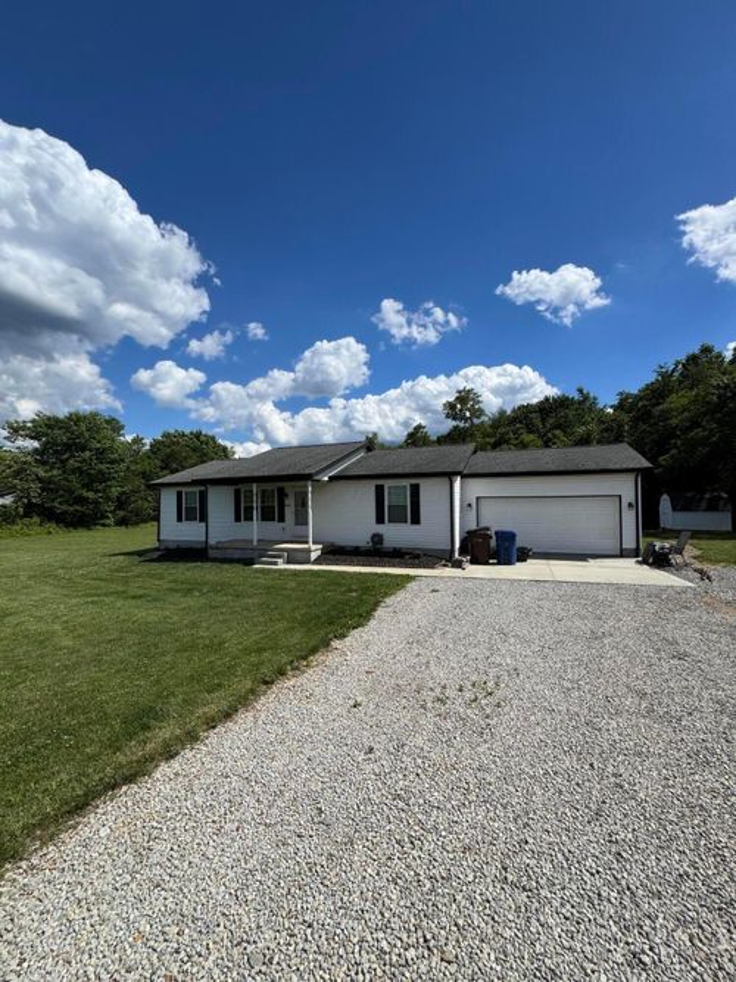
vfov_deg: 102.1
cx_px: 368
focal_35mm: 14
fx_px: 397
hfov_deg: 85.7
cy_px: 491
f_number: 2.2
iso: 50
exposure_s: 1/3390
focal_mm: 2.22
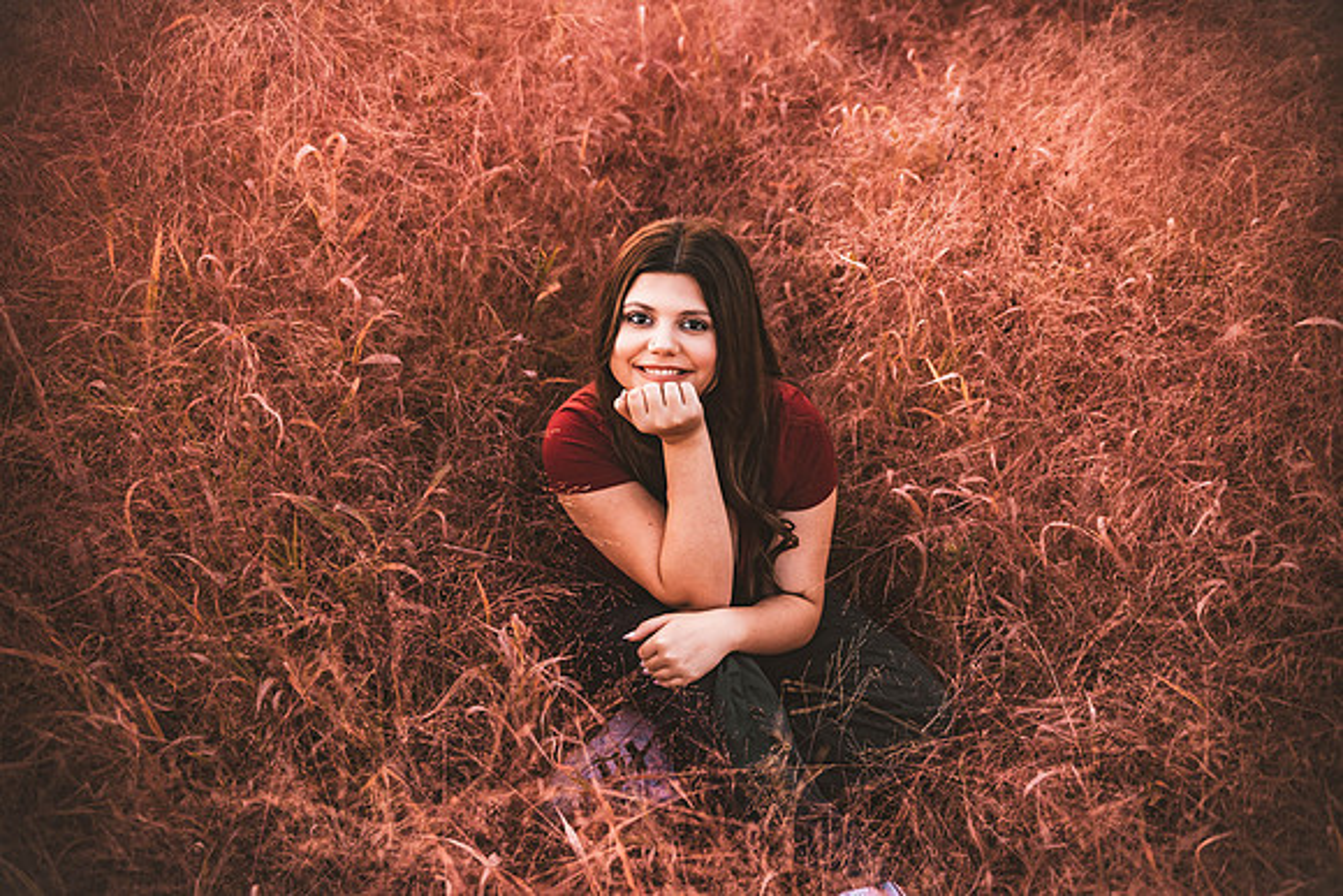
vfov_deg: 38.9
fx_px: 1269
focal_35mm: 34
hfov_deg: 55.8
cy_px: 448
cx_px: 672
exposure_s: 1/100
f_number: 2.8
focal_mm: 34
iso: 1000
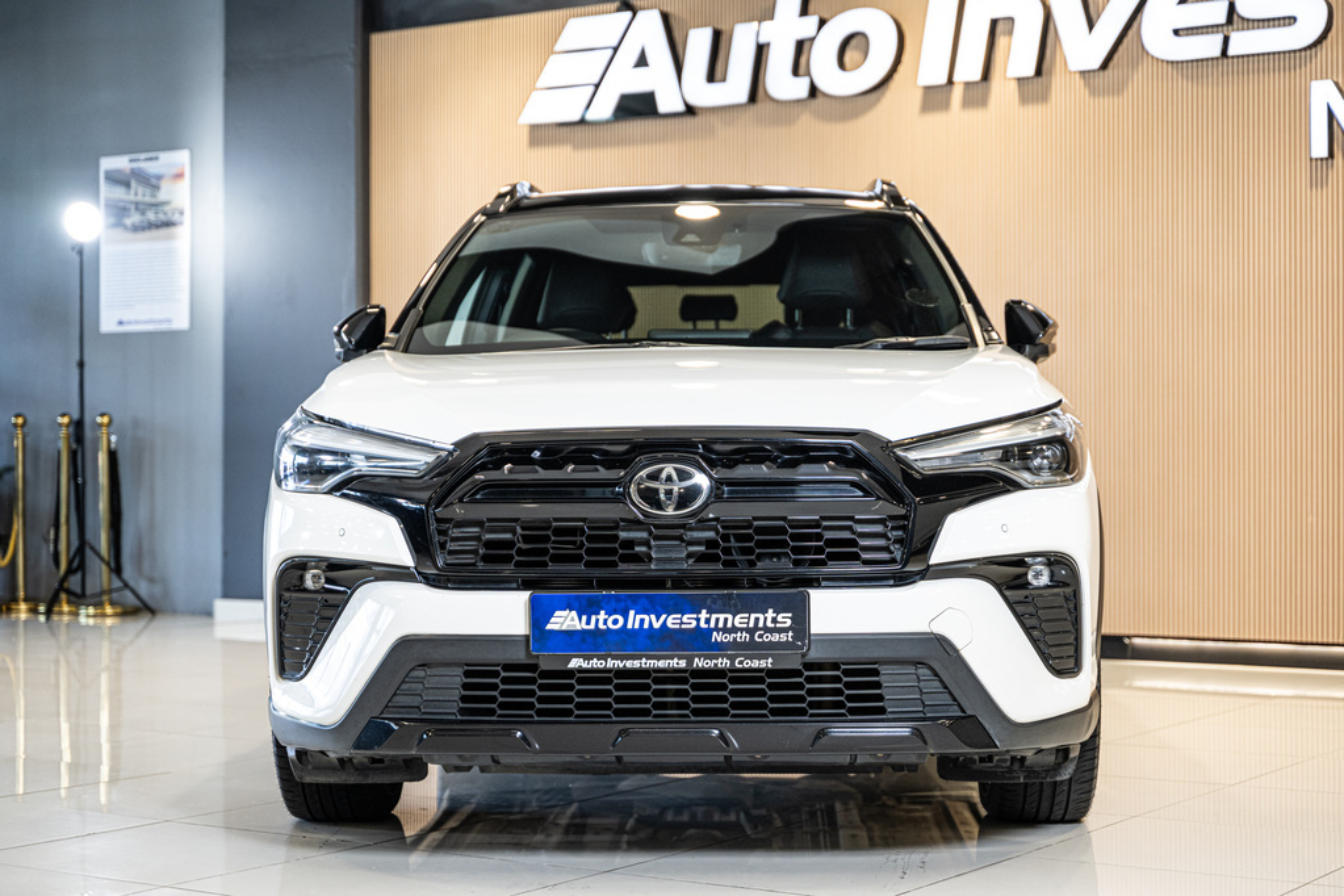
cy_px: 448
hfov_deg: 31.9
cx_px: 672
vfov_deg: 21.6
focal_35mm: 63
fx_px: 2352
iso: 640
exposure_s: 1/160
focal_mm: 63
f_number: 2.8
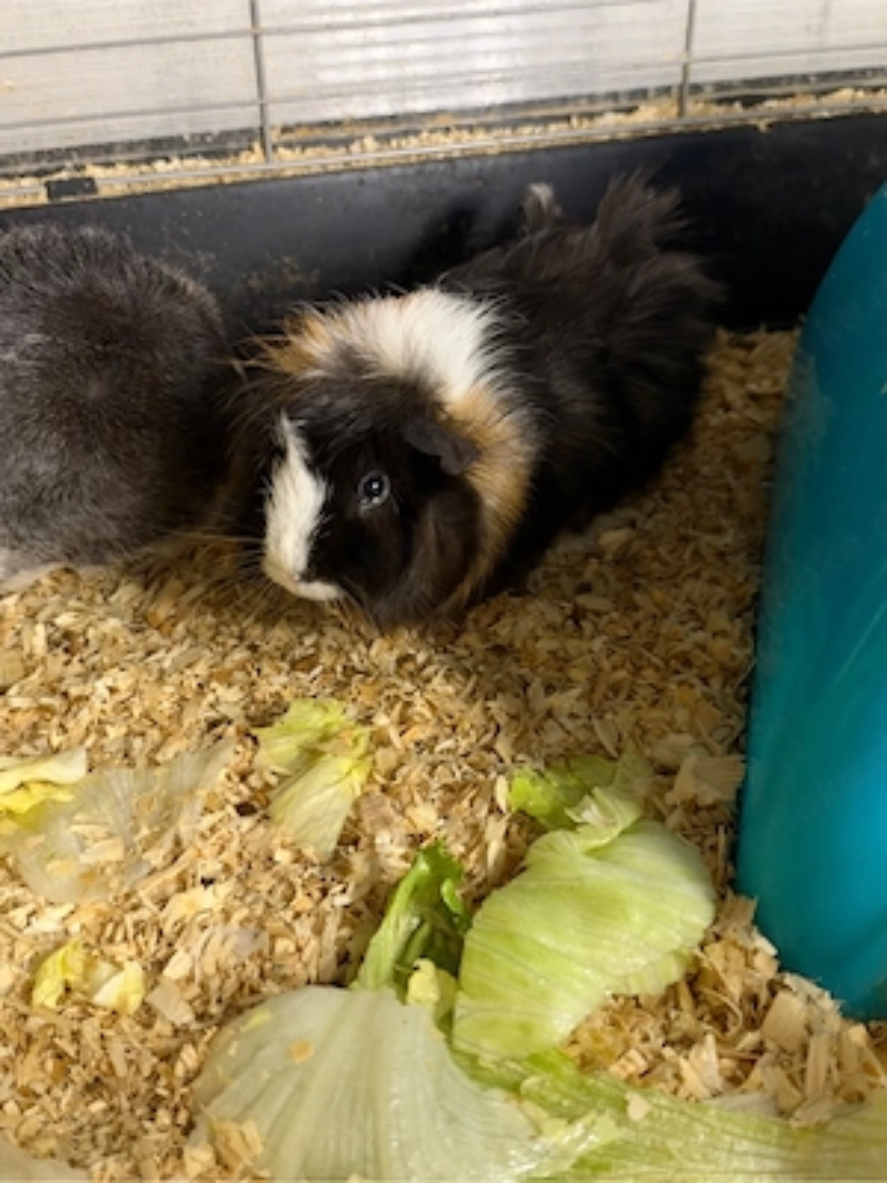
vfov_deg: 55.4
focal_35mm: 33
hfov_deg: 42.9
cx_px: 444
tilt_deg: -36.1
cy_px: 592
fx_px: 1127
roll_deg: +1.6
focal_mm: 6.93
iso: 640
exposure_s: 1/30
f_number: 1.48
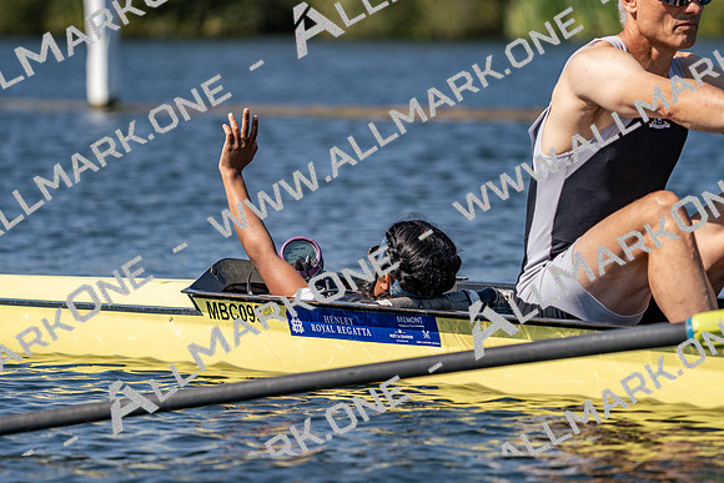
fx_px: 6034
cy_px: 242
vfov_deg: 4.6
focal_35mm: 300
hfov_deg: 6.9
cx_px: 362
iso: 200
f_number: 5.6
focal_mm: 300
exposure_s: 1/2000
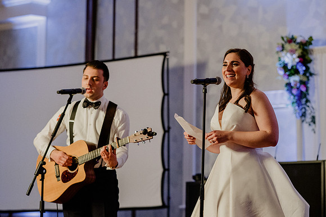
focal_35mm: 106
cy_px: 108
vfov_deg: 12.9
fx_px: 962
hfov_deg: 19.2
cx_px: 163
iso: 4000
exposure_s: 1/500
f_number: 2.8
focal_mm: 105
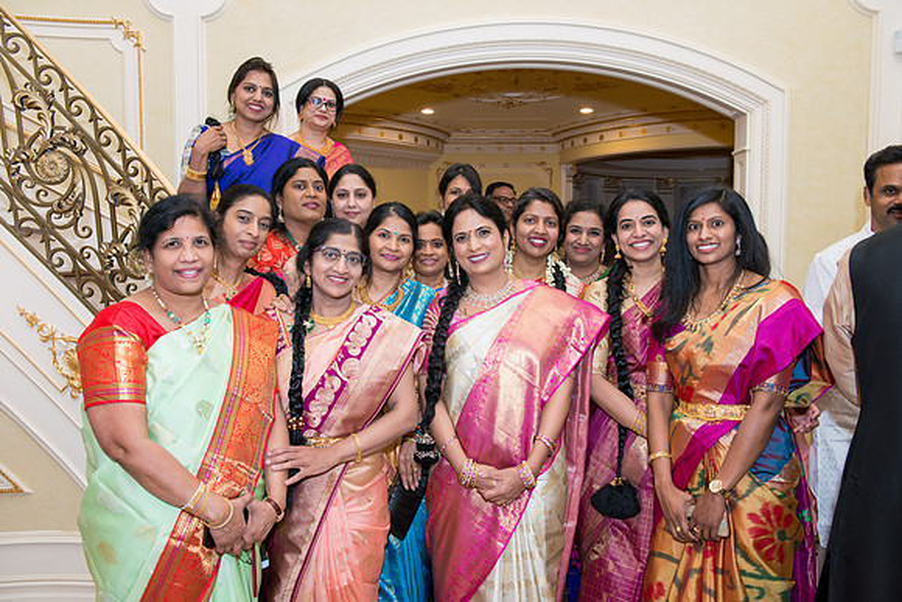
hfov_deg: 60.3
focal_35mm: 31
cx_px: 451
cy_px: 301
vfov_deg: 42.3
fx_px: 777
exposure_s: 1/125
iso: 1250
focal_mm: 31
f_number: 5.6
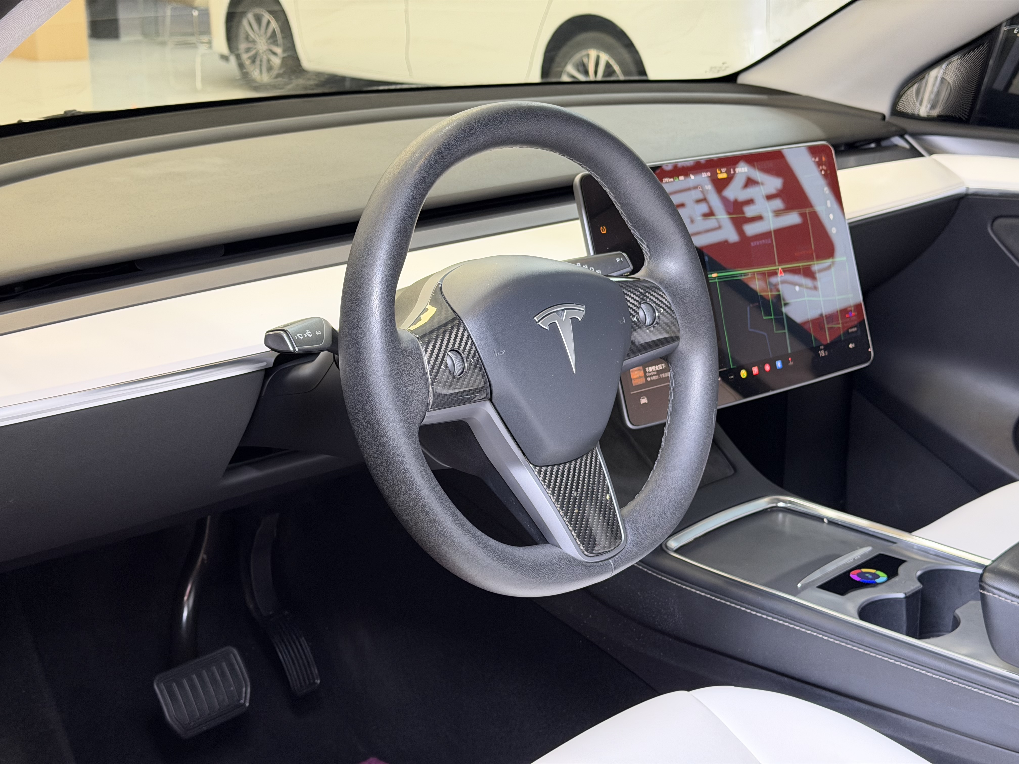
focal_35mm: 48
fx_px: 1413
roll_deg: -1.4
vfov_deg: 30.3
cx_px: 510
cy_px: 382
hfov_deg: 39.7
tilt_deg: -20.1
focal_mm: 6.76
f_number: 1.78
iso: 200
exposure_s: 1/50
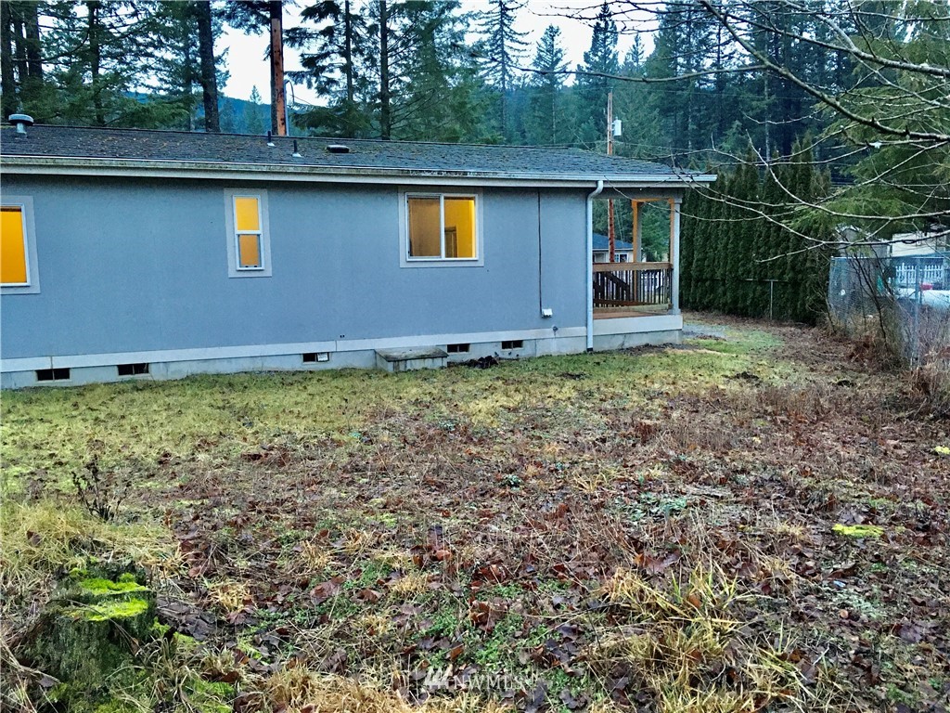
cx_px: 475
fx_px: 796
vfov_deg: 48.2
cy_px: 356
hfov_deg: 61.7
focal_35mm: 29
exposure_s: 1/30
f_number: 2.2
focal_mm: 4.15
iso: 200
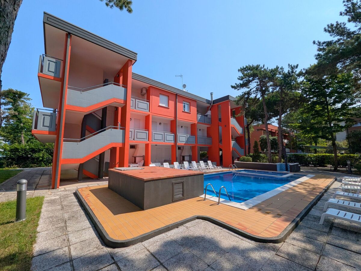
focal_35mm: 13
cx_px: 180
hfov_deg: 106.2
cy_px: 136
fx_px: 136
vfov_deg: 89.9
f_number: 2.2
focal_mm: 1.95
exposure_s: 1/3125
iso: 49
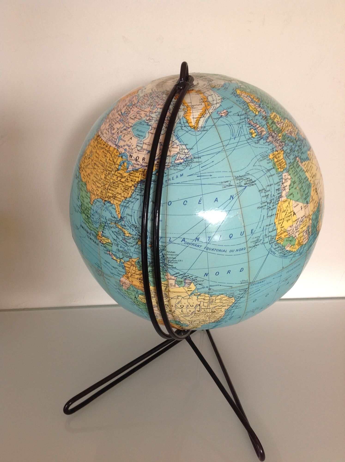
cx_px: 172
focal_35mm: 35
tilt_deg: -19.2
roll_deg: +0.0
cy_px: 231
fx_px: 466
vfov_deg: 52.7
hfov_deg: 40.6
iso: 50
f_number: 2.4
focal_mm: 4.28
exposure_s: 1/24
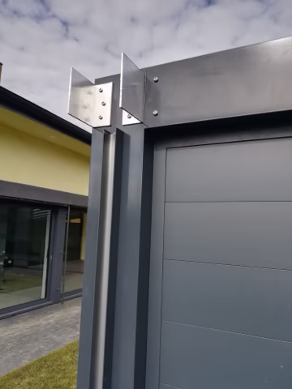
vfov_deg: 67.3
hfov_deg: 53.1
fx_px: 292
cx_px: 146
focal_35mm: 26
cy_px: 194
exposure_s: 1/645
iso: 50
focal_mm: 3.83
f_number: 2.2
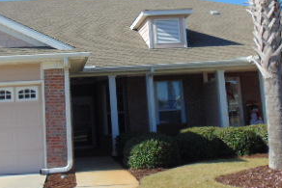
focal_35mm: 57
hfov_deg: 34.6
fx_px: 447
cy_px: 48
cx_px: 84
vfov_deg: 23.6
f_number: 7.7
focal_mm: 4.5
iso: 80
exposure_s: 1/200
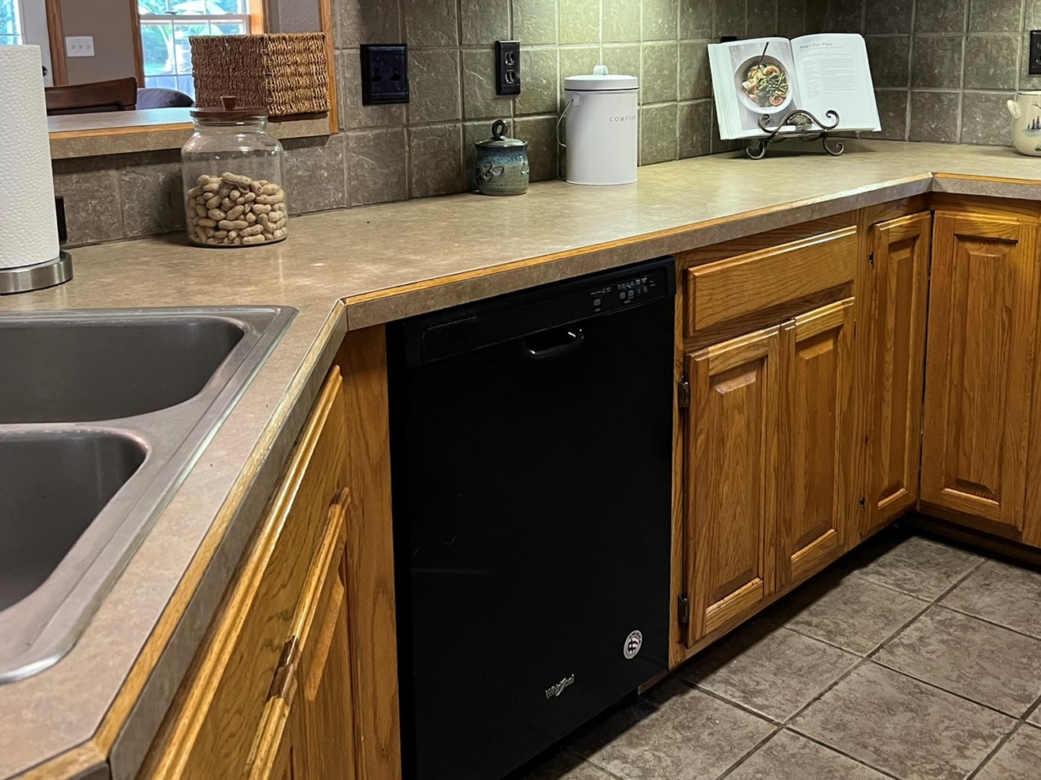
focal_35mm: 38
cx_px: 553
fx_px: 1143
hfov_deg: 49.0
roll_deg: +0.7
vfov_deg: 37.3
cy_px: 257
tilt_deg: -12.0
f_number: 1.5
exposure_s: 1/60
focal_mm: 5.7
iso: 320
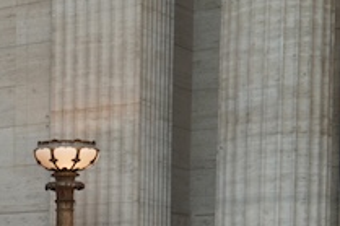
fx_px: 1312
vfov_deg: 9.5
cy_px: 380
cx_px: -439
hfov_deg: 12.2
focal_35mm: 139
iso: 160
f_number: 4
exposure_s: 1/100
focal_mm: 29
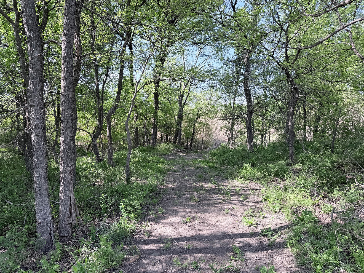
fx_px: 252
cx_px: 182
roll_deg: +2.1
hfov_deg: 71.6
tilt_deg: -2.8
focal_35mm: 24
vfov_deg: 56.8
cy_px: 136
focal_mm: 6.76
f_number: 1.78
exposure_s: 1/742
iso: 80
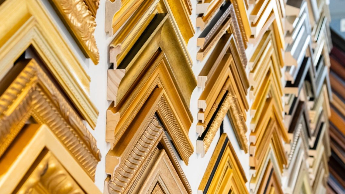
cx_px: 181
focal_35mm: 50
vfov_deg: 23.9
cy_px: 111
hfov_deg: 41.3
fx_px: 457
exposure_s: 1/100
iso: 2000
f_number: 4.5
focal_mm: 38
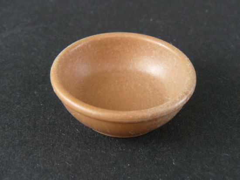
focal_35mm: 60
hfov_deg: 32.2
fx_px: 416
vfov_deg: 24.4
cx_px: 120
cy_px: 90
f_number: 4
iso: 200
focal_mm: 6.7
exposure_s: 1/30
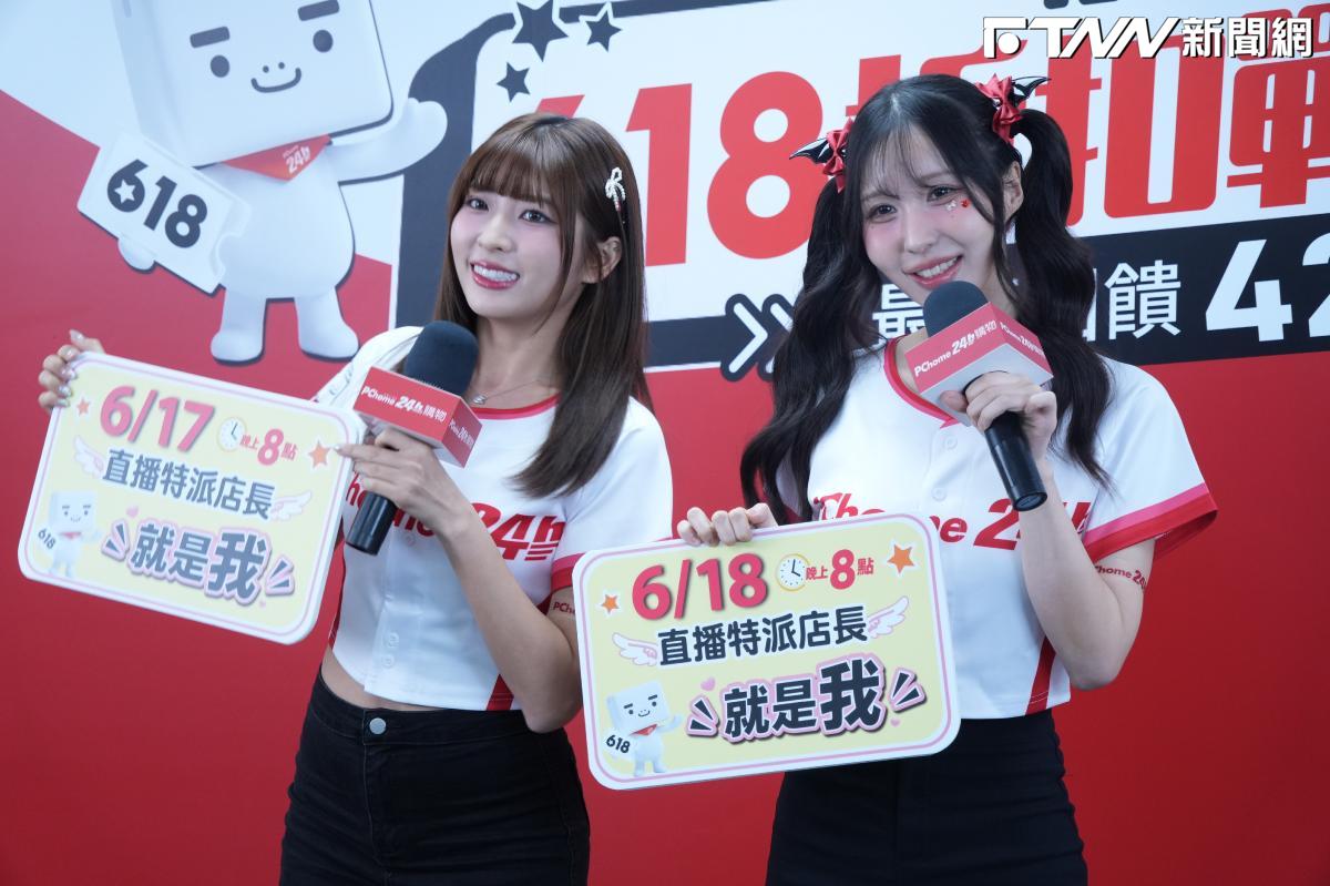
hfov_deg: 18.9
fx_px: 3988
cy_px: 443
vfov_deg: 12.7
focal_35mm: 108
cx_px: 665
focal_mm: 72
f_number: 5
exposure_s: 1/80
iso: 800
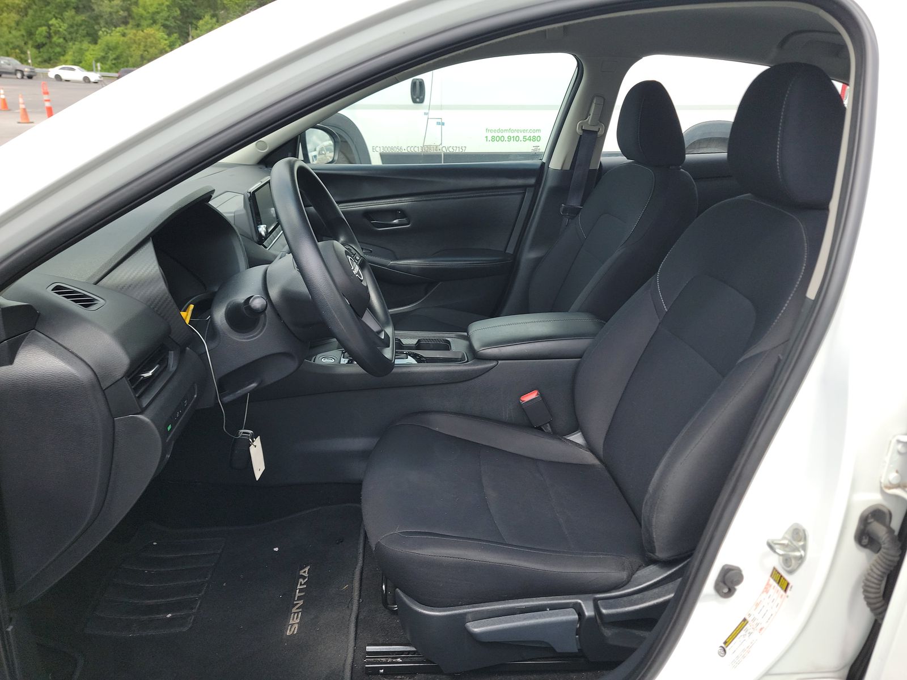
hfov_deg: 71.6
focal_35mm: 24
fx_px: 629
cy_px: 340
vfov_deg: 56.8
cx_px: 454
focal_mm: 6.7
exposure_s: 1/222
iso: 50
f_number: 1.8
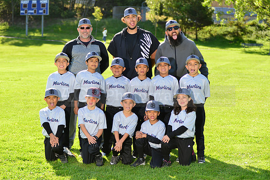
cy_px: 92
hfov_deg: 23.9
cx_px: 139
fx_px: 637
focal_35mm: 85
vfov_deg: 16.1
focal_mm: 80
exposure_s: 1/250
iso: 100
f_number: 5
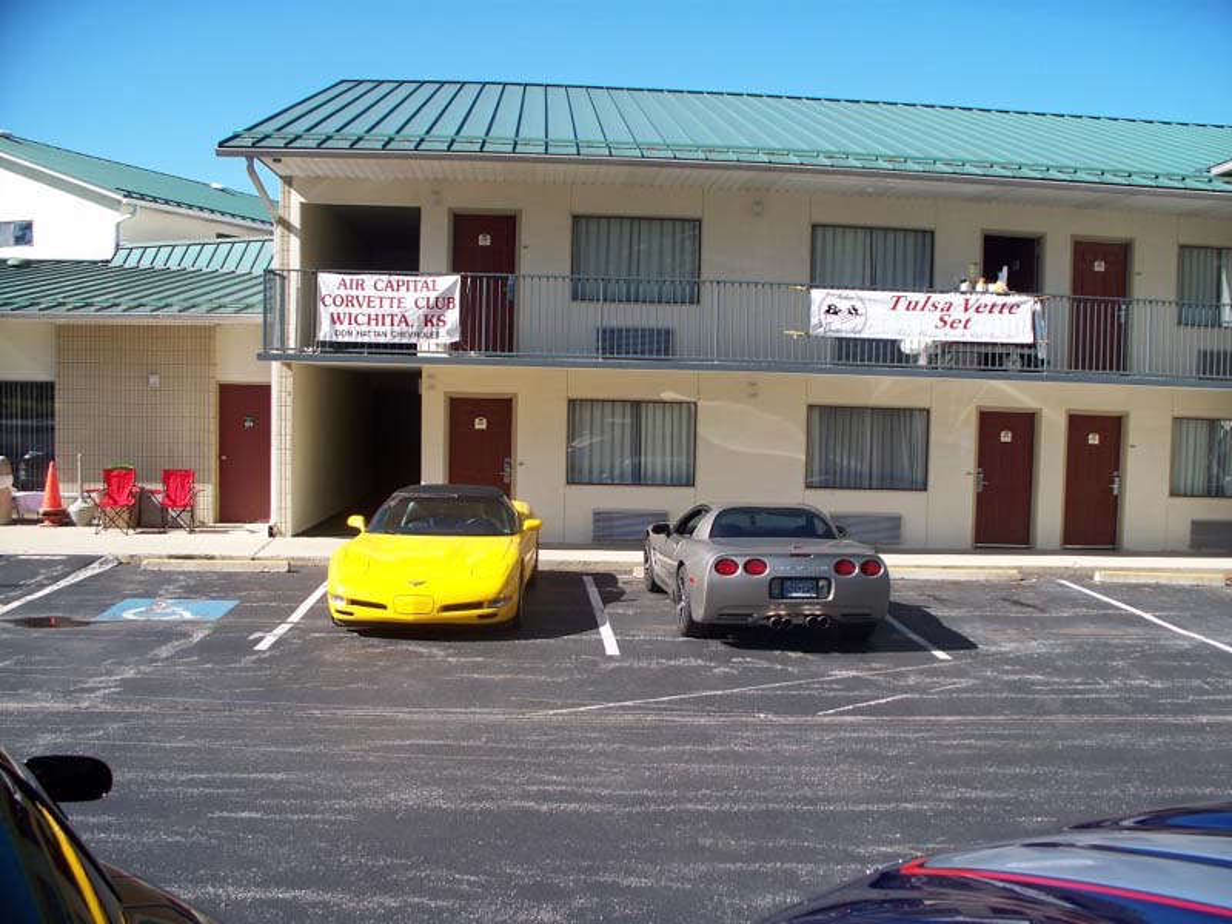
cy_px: 462
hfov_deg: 51.4
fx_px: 1281
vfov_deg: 39.7
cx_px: 616
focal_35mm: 36
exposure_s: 1/640
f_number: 2.8
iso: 64
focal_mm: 7.54
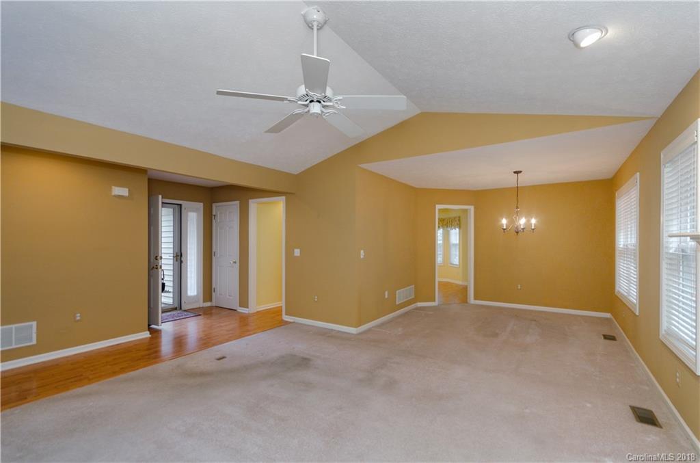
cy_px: 232
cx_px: 350
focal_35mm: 15
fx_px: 291
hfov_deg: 100.5
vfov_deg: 77.0
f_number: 7.1
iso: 200
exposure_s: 1/25
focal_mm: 10
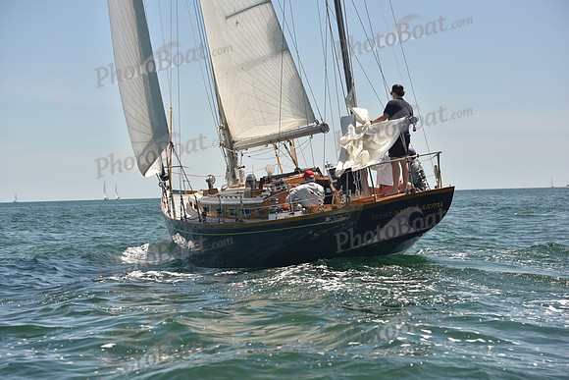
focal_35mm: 95
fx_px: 1502
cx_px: 284
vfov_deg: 14.4
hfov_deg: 21.5
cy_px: 190
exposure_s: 1/800
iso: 250
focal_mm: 95
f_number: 5
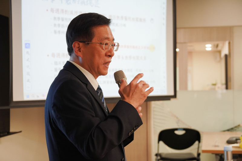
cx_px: 121
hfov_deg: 25.5
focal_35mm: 80
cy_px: 80
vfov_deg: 17.2
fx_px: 534
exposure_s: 1/160
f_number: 4
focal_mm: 53
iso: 1000
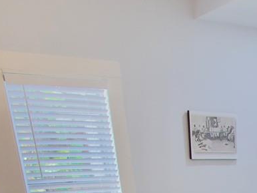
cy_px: 297
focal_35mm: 58
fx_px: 431
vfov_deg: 21.0
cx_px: 301
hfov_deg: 29.1
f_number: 4
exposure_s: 1/60
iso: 500
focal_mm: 7
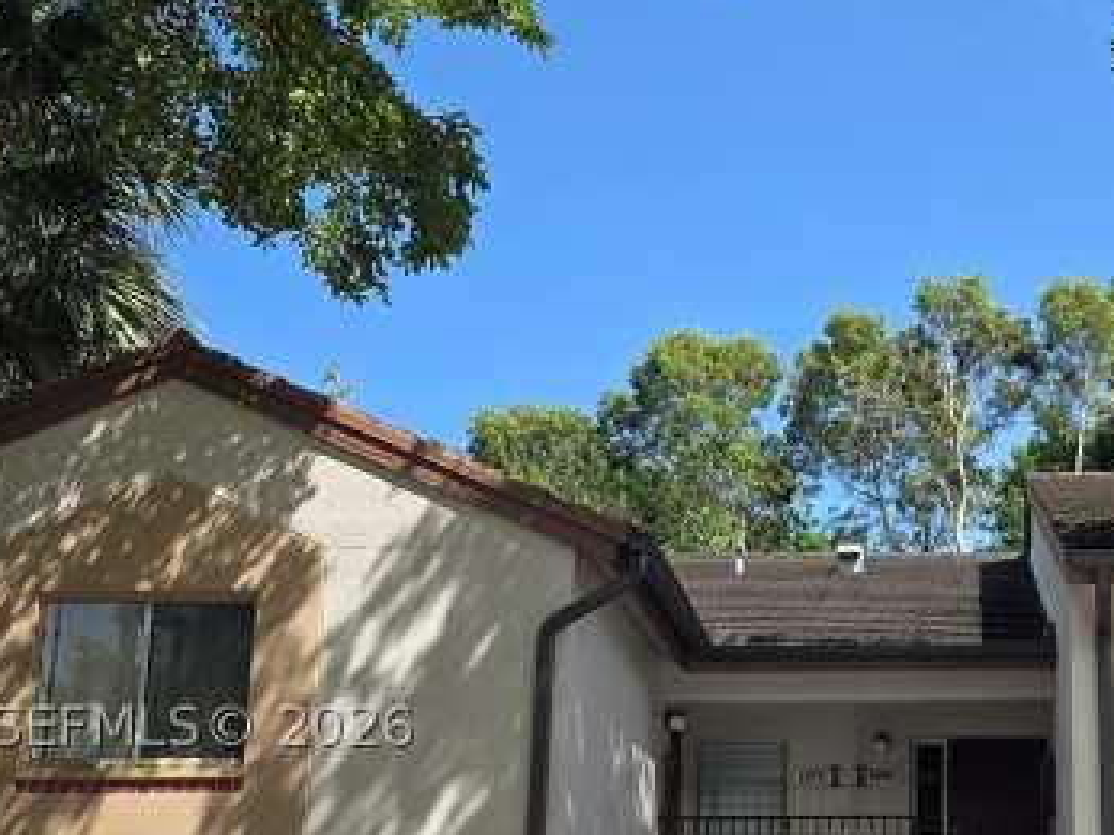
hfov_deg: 34.9
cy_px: 726
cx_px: 905
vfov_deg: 26.7
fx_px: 1705
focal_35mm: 53
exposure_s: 1/2593
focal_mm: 6.3
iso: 80
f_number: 1.7
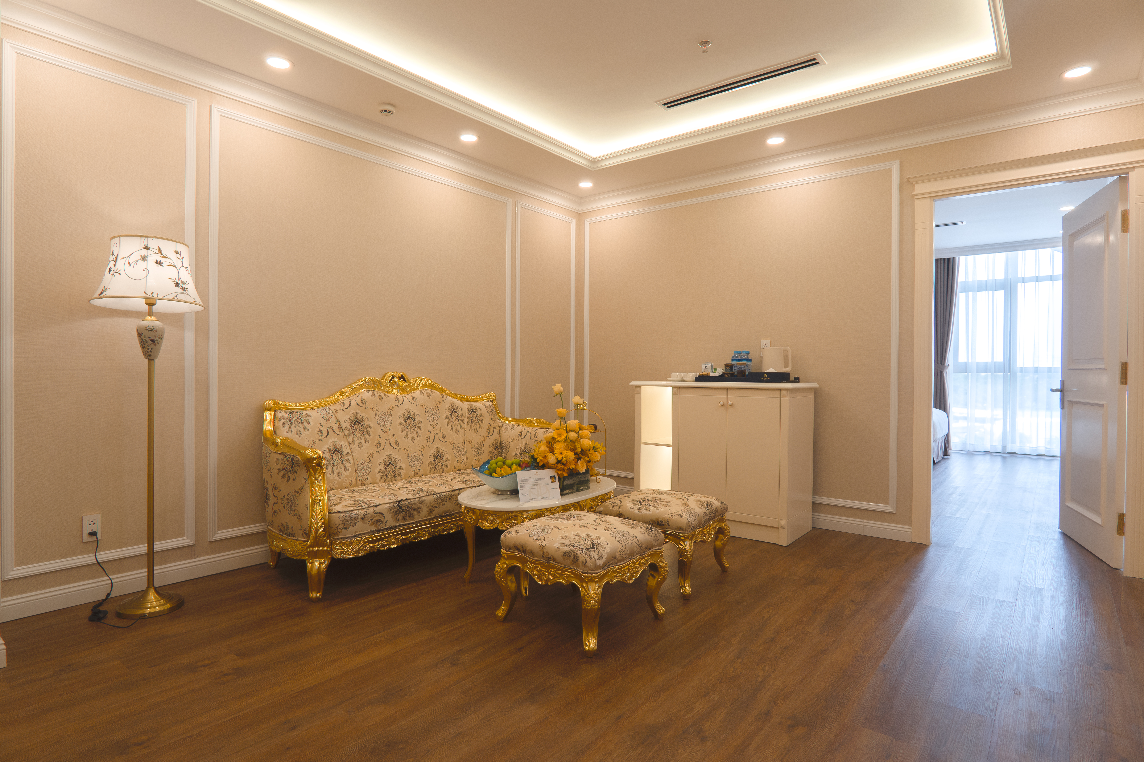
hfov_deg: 90.0
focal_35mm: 18
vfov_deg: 67.4
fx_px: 572
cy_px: 381
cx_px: 572
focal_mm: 12
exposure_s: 1/30
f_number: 4.5
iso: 400
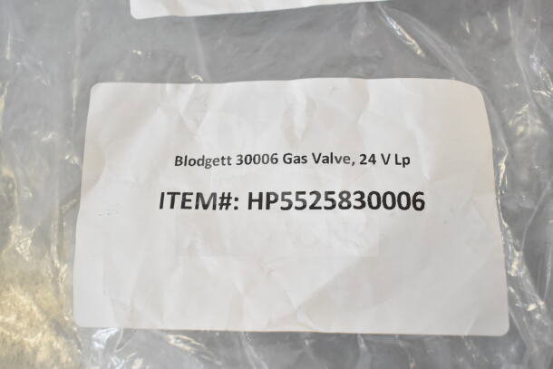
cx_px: 276
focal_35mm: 36
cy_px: 184
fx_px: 553
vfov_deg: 36.9
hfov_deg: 53.1
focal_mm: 24
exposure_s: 1/100
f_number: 5
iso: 1600
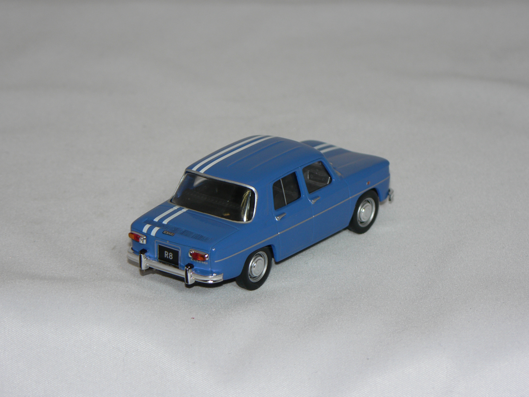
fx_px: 2246
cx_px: 264
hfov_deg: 13.4
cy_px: 198
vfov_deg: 10.1
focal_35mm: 147
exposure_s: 1/60
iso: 80
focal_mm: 24.6
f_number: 3.3
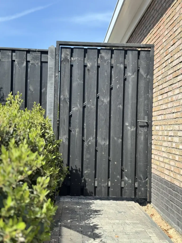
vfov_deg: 39.7
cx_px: 91
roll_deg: -1.9
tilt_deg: +2.5
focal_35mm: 48
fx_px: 336
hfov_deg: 30.3
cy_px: 122
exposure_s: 1/1818
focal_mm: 6.76
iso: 64
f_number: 1.78
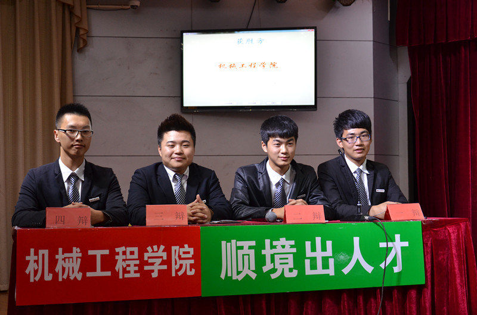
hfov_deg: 41.2
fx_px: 634
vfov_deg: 27.9
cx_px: 238
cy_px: 158
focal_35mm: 48
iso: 800
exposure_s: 1/40
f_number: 4.2
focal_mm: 32
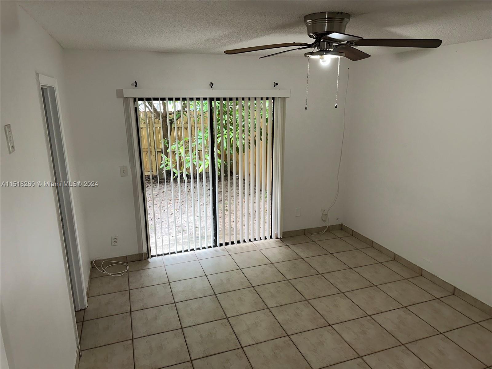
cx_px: 246
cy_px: 184
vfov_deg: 56.8
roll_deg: +0.4
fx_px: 341
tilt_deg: -14.2
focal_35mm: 24
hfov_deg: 71.6
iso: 64
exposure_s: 1/30
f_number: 1.78
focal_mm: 6.86
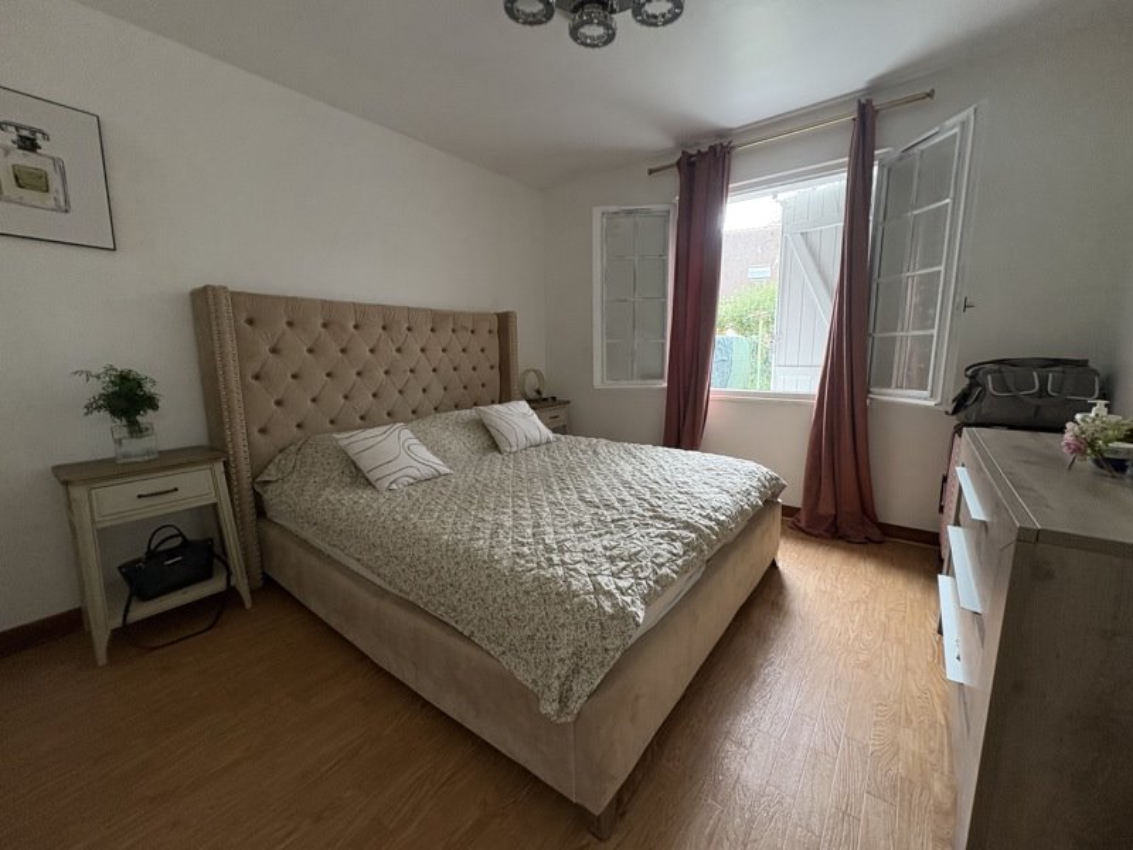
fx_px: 458
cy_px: 425
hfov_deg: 102.1
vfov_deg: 85.7
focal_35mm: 14
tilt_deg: -11.4
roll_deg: +2.1
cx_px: 566
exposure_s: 1/74
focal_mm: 2.22
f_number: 2.2
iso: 250
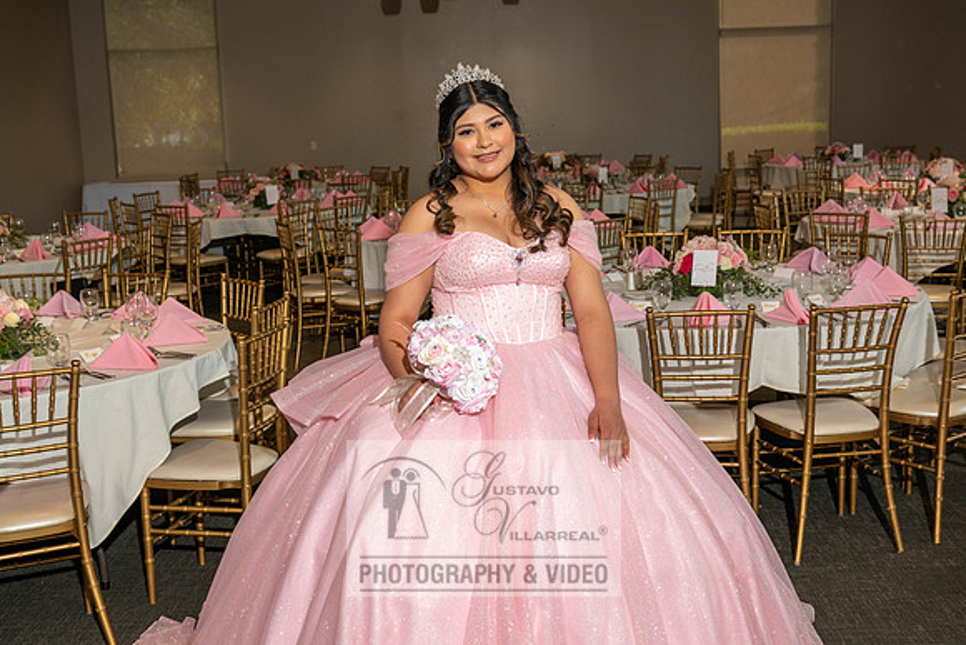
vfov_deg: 29.9
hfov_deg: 43.6
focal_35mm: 45
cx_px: 483
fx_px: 1208
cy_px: 322
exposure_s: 1/200
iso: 640
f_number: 5.6
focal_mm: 45
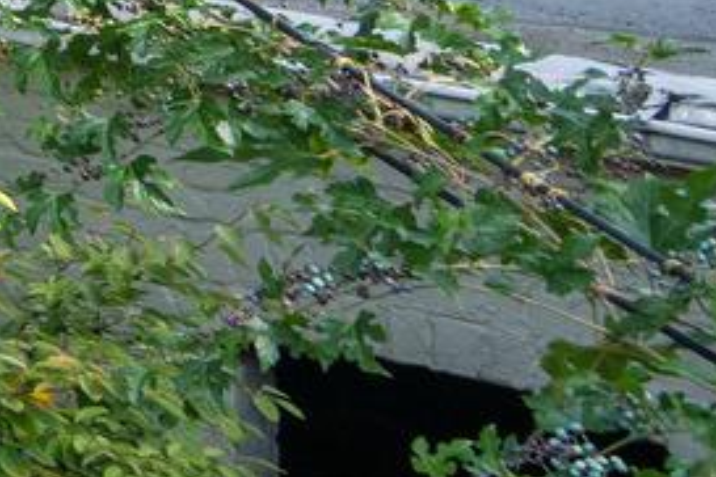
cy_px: -109
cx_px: -1870
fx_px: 2386
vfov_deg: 11.2
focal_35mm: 120
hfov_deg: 9.2
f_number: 8
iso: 200
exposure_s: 1/250
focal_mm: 16
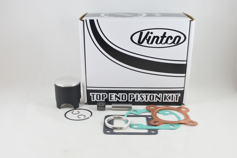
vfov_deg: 41.1
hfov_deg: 58.7
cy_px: 79
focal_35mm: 32
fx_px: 211
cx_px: 118
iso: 400
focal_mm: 12.1
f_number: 3.8
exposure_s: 1/125
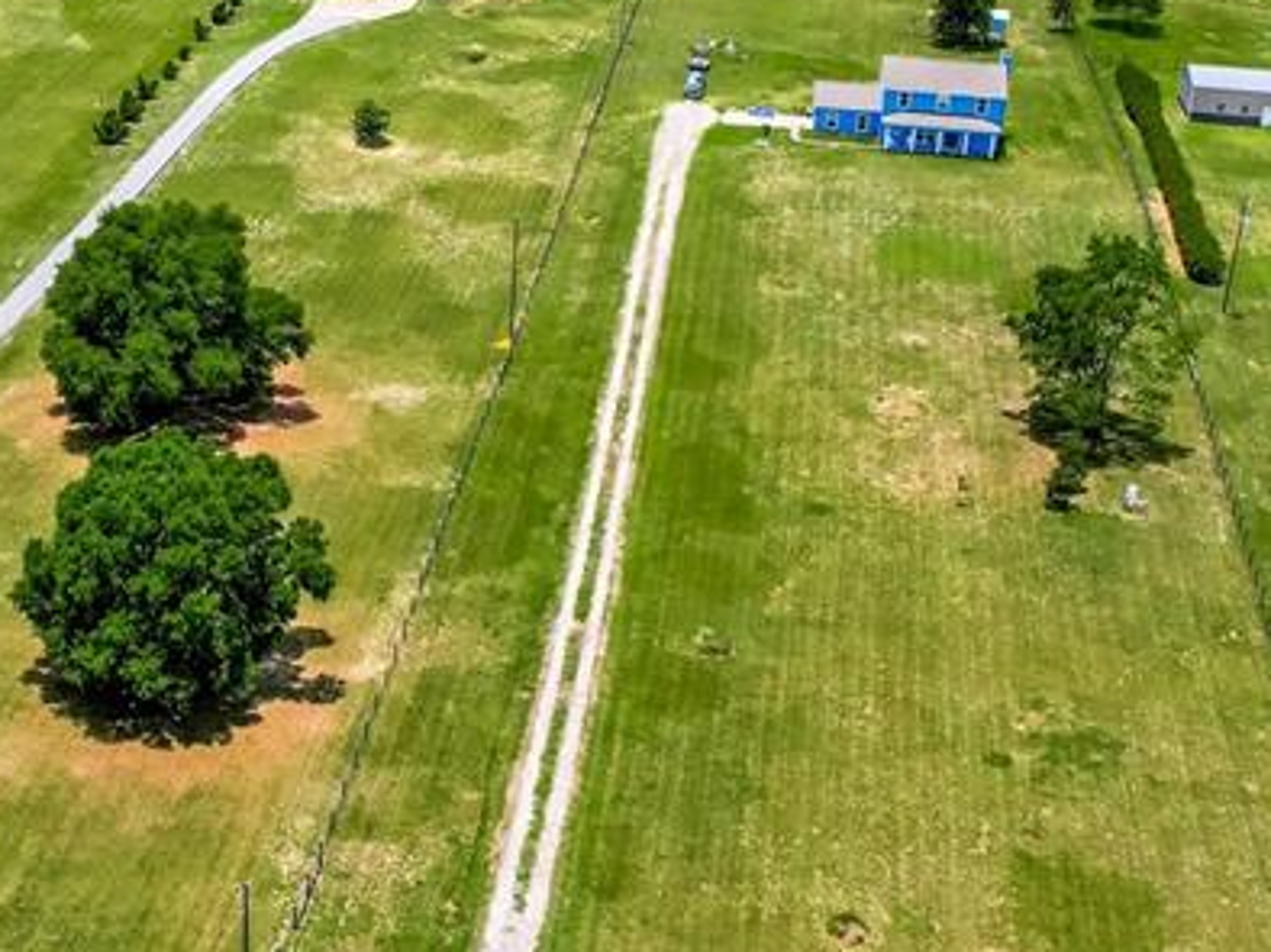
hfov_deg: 33.7
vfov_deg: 26.3
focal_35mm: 55
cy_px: 278
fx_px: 2018
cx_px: 219
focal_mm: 8.38
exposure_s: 1/250
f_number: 2.8
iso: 100
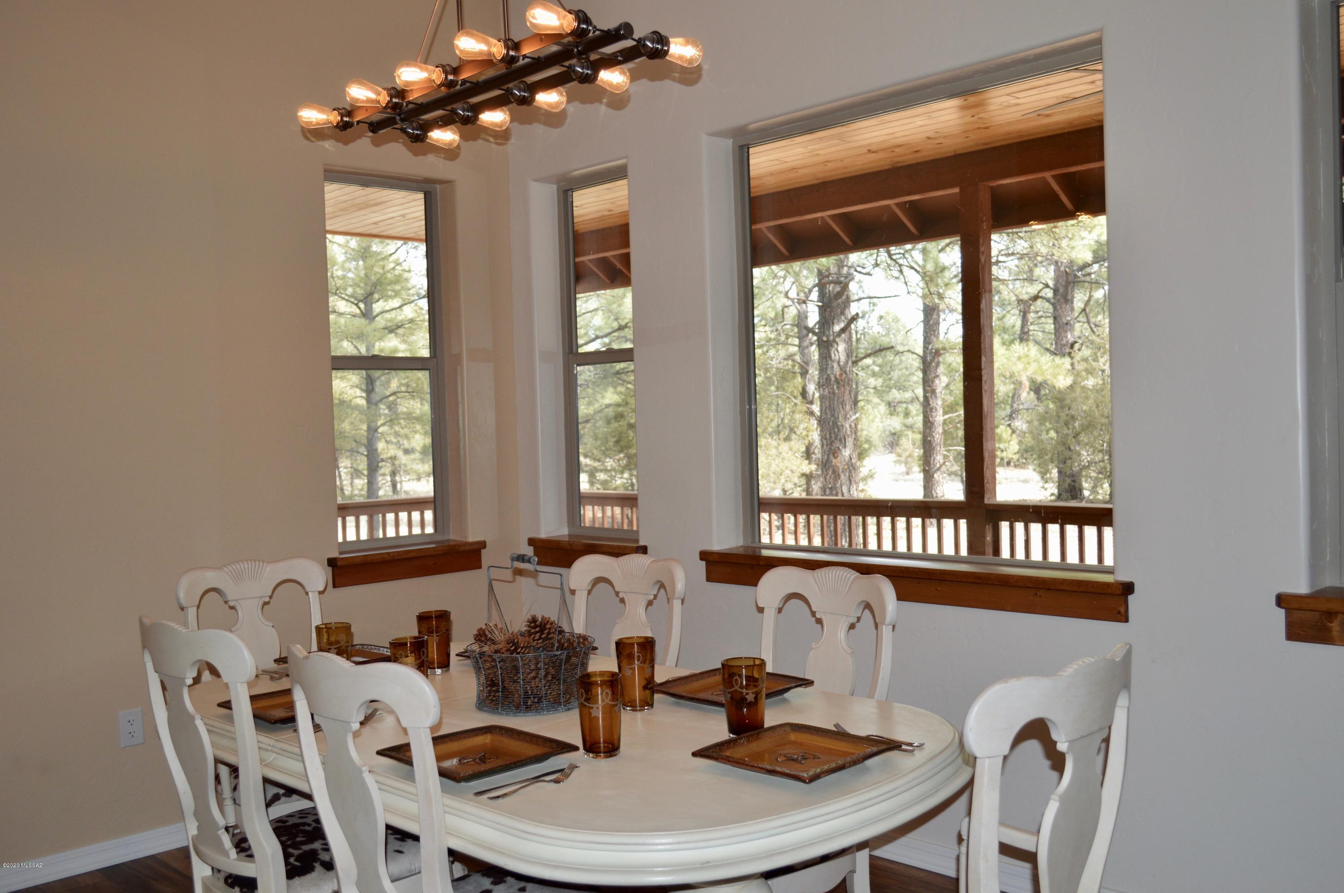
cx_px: 672
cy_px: 446
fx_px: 1231
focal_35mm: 33
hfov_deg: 57.3
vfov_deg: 39.9
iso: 250
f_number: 4
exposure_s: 1/125
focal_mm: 22
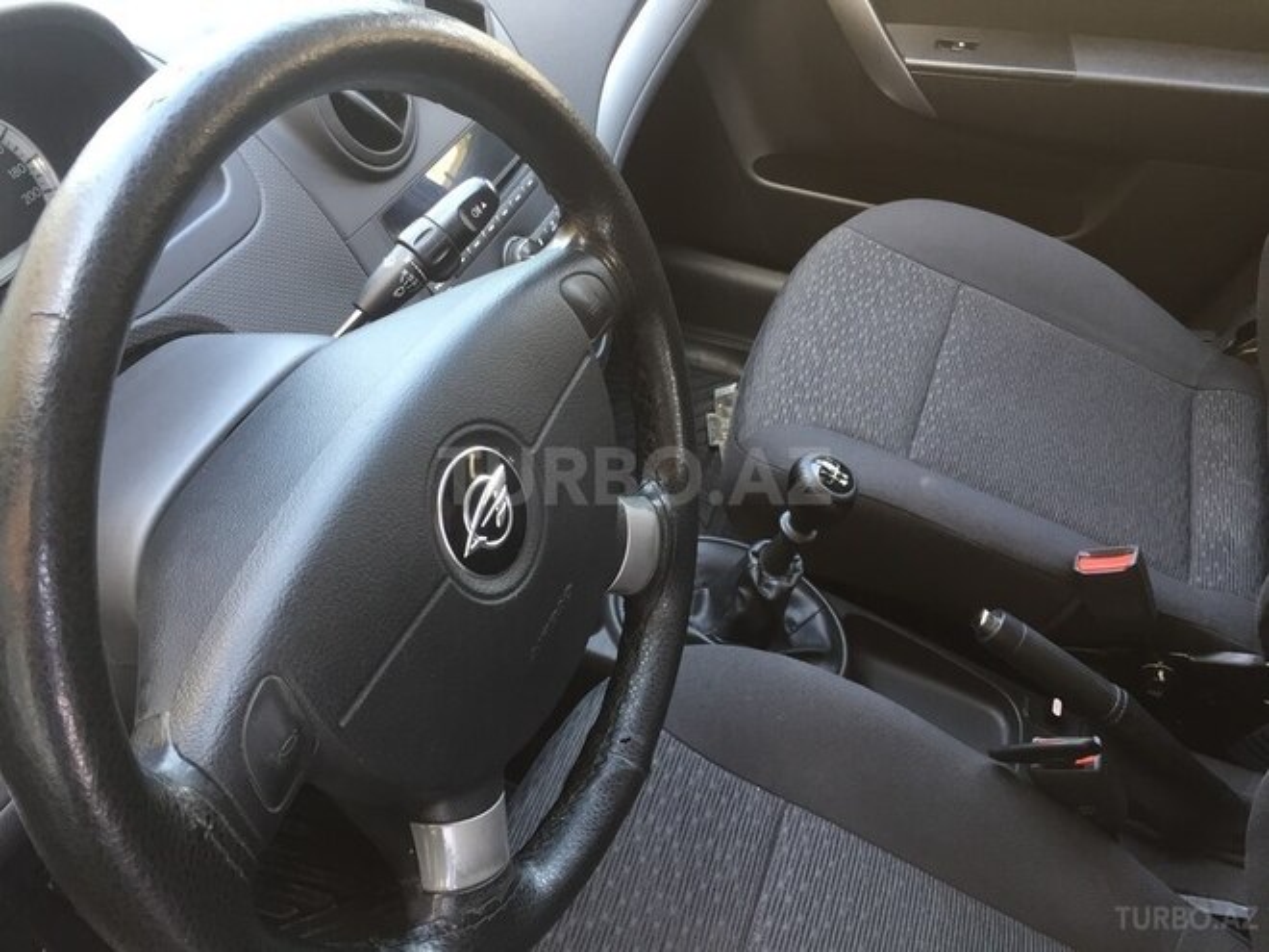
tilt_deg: -46.9
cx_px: 634
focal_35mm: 29
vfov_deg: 48.2
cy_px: 476
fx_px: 1063
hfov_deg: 61.7
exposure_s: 1/33
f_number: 2.2
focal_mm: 4.15
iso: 40
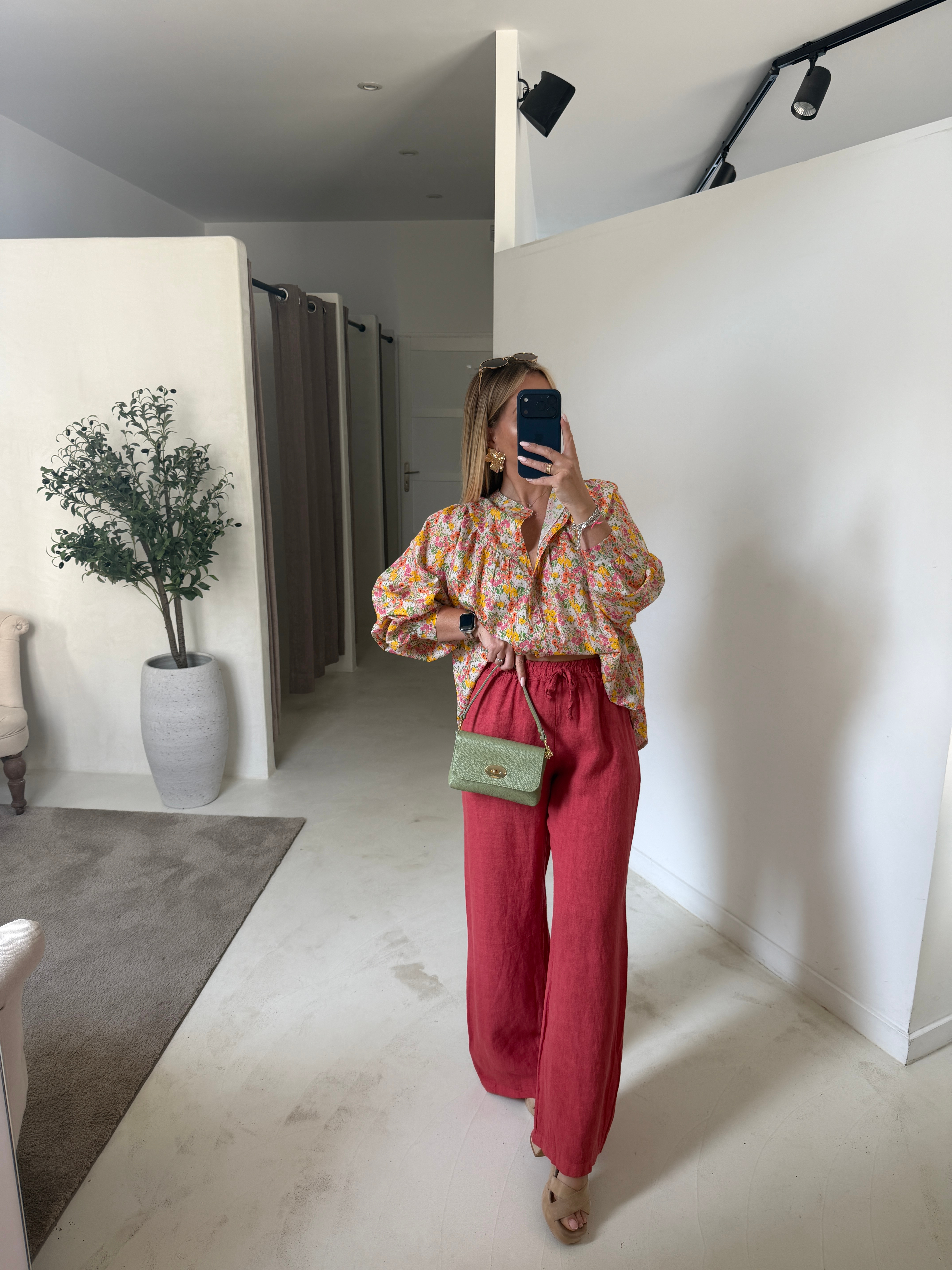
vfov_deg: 71.6
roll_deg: -0.4
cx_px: 476
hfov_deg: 56.8
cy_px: 635
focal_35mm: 24
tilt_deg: -14.3
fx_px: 880
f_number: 1.78
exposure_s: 1/121
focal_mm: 6.76
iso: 80
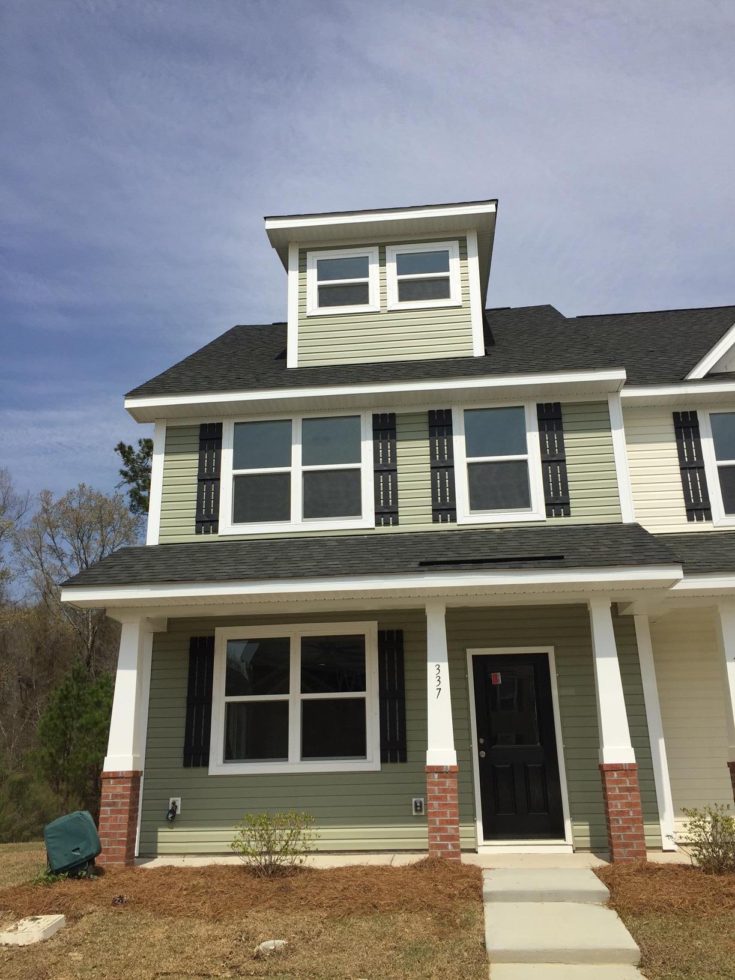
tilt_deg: +19.7
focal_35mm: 29
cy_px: 490
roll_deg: +1.1
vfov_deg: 61.7
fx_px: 821
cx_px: 368
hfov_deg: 48.2
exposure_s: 1/4405
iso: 32
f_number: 2.2
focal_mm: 4.15
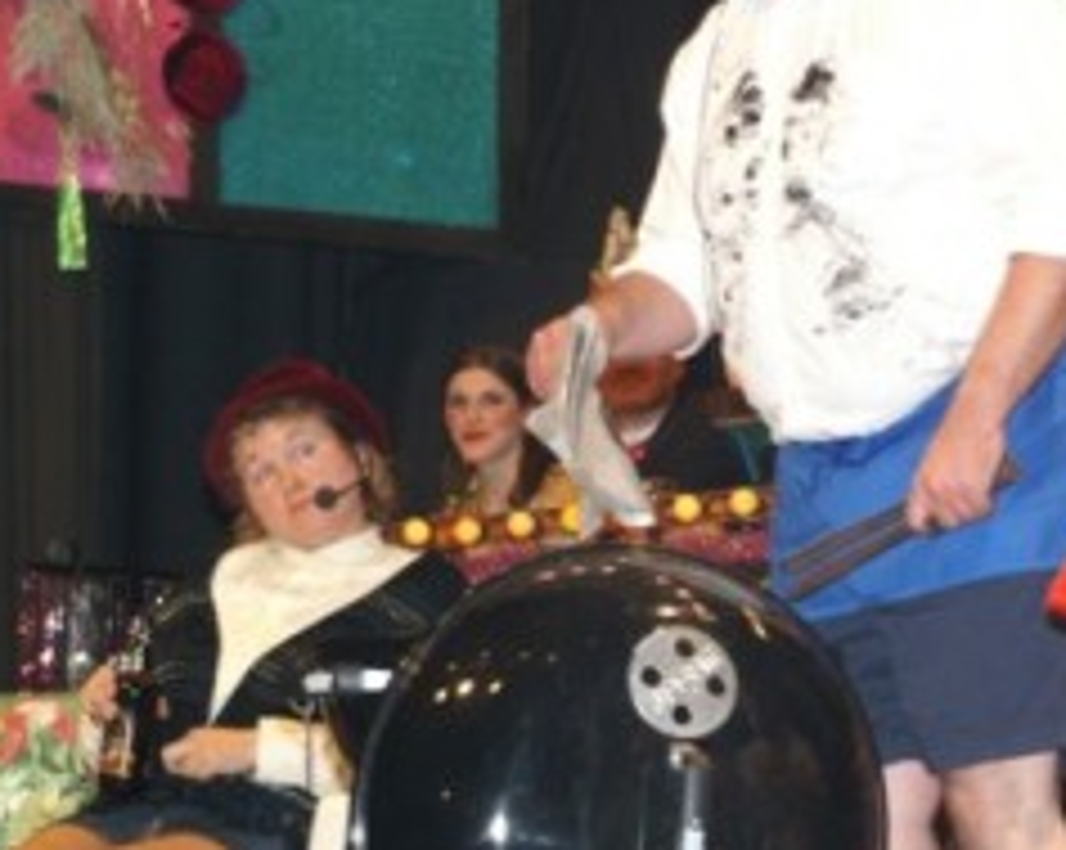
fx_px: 6680
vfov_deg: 7.3
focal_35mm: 212
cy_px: 380
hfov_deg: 9.1
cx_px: 868
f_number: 5
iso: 400
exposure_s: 1/60
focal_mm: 70
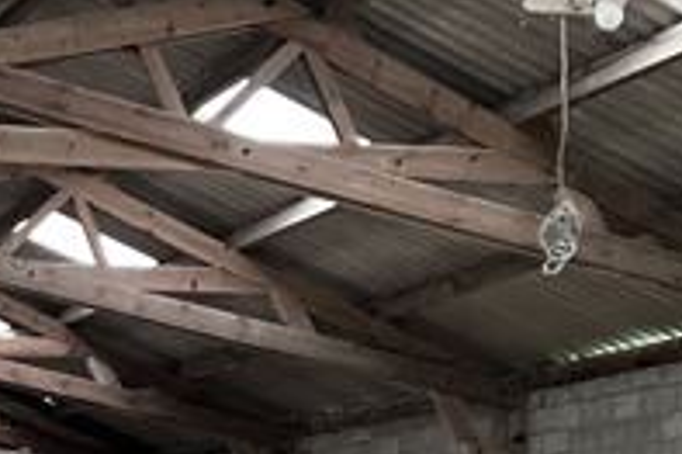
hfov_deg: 17.7
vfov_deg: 12.0
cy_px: 645
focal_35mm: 110
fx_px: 2082
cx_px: -128
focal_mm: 5.7
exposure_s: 1/60
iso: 250
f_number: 1.5
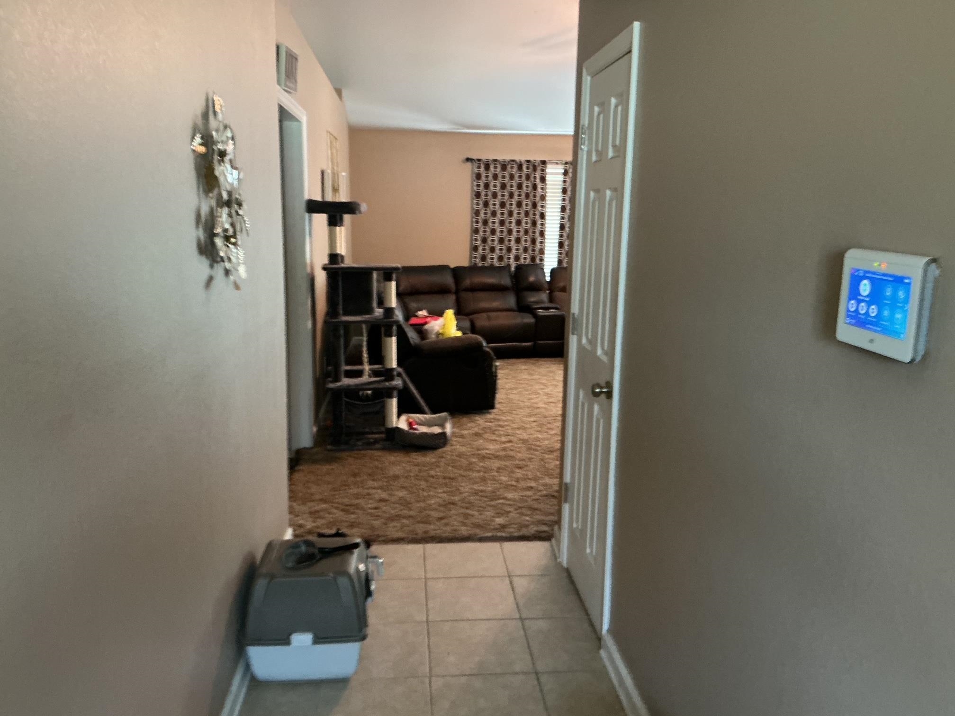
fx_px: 800
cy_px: 358
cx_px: 478
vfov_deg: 48.2
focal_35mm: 29
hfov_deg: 61.7
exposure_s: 1/30
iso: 400
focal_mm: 3
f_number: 1.8
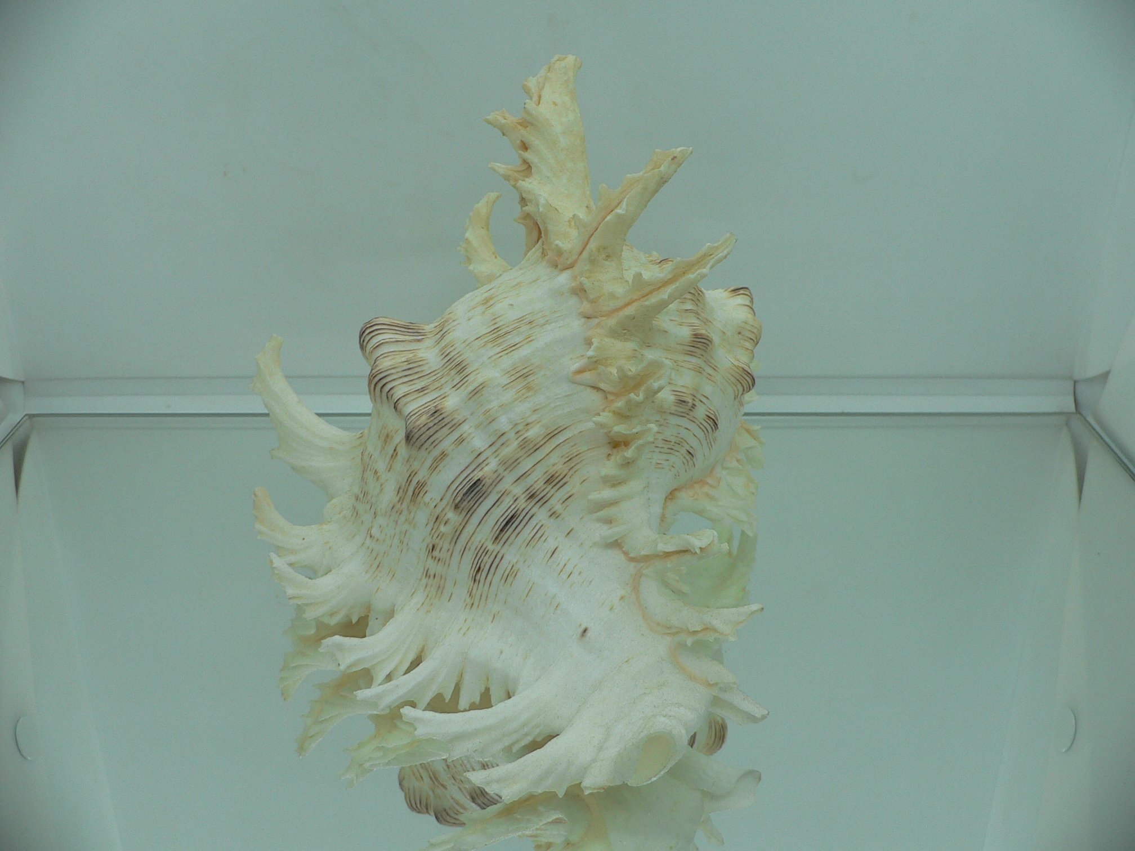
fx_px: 1148
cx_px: 568
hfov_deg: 52.6
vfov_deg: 40.7
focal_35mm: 35
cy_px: 426
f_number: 2.8
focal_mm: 4.6
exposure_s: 1/80
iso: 80
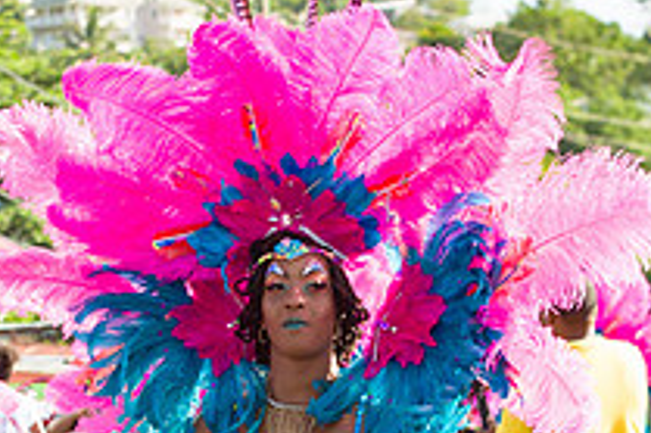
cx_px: 280
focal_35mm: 194
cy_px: 449
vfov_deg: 7.0
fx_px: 3505
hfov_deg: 10.6
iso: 100
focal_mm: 70
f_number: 5.6
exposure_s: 1/200
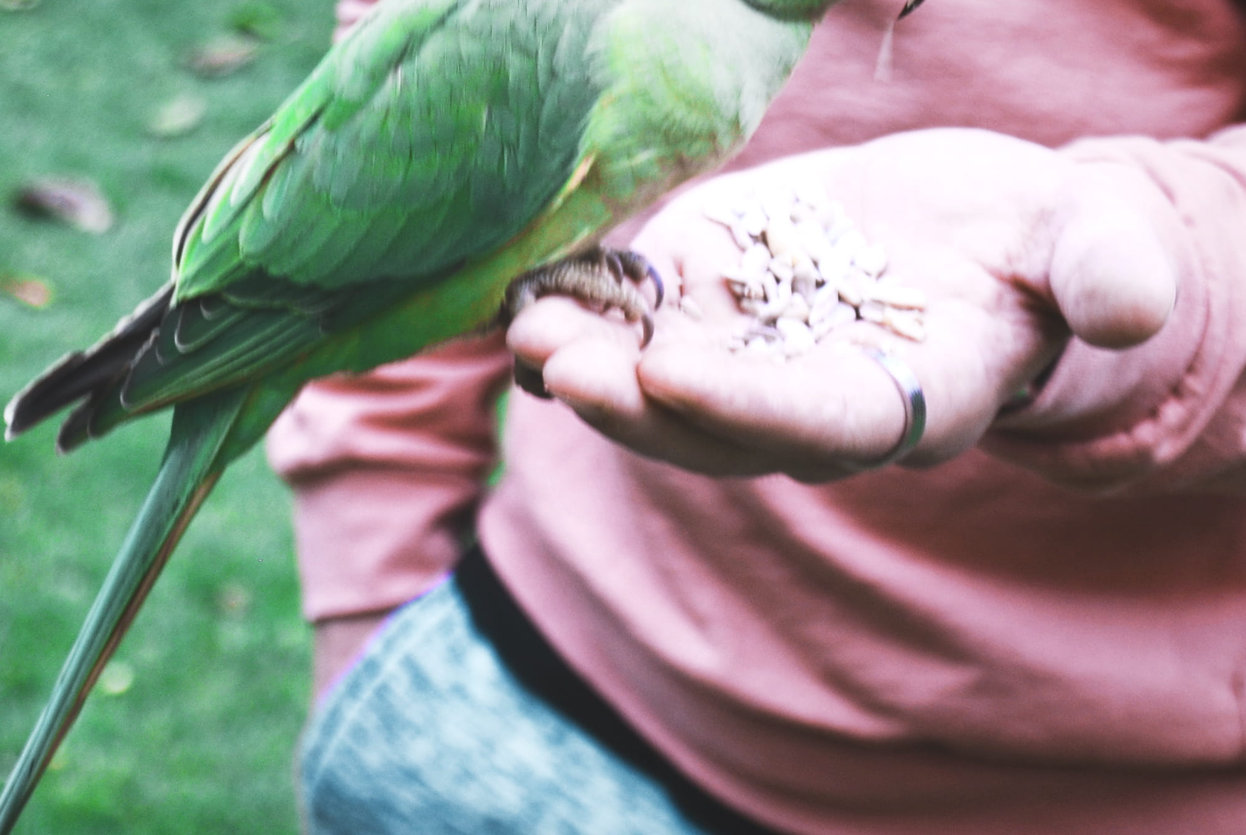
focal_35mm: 101
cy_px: 418
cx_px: 538
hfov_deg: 20.2
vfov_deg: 13.6
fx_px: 3499
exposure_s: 1/40
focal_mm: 35
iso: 200
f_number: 4.5
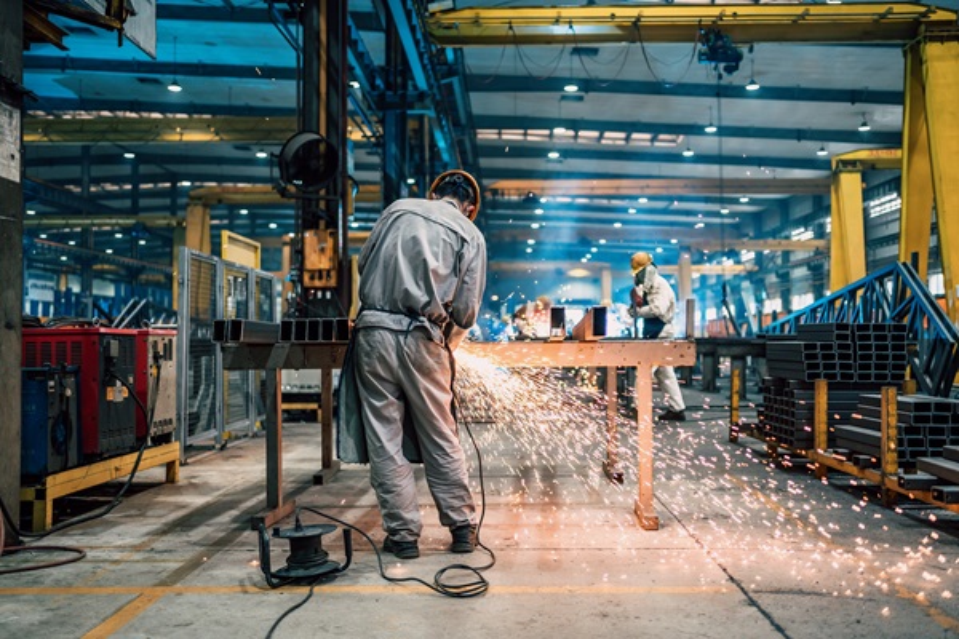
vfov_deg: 37.9
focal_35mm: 35
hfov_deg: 54.4
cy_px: 320
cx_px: 480
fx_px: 932
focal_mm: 35
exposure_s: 1/160
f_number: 1.8
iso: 1000
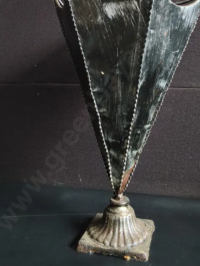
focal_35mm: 41
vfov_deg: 44.3
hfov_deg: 35.0
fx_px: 316
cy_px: 67
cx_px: 123
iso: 160
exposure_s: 1/120
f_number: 2
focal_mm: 2.87
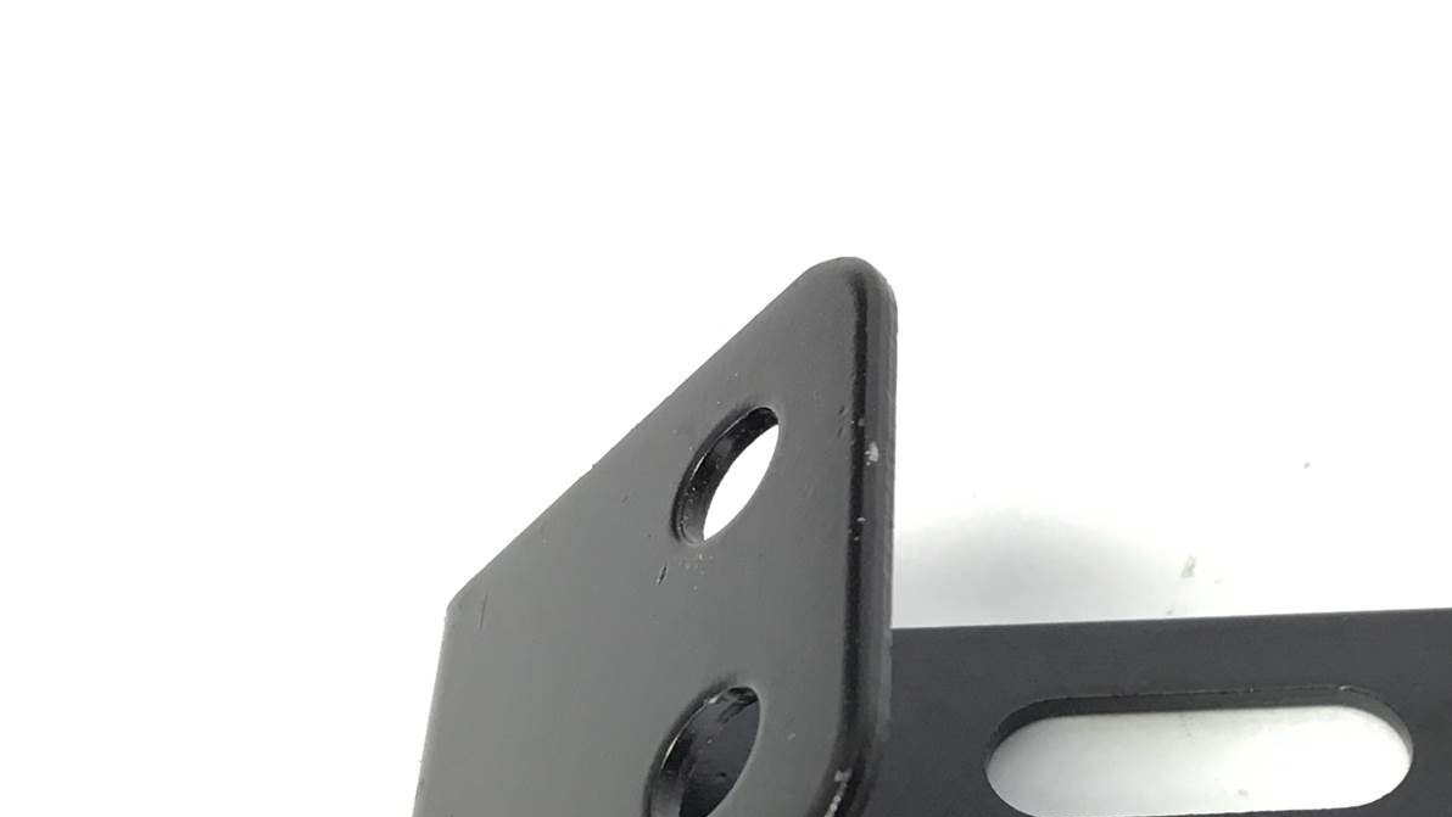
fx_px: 2349
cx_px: 1260
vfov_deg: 18.9
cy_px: 906
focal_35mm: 61
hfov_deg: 32.9
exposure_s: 1/30
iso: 50
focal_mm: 3.3
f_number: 2.4
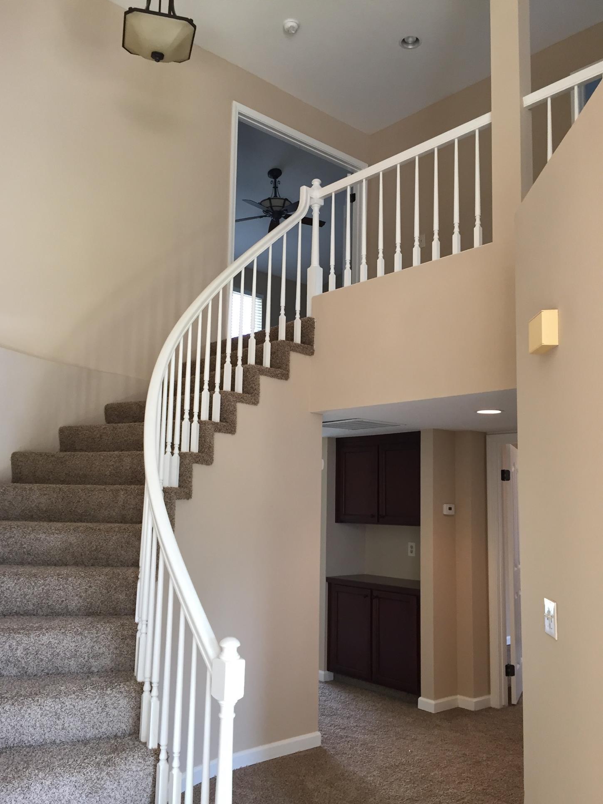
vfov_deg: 59.9
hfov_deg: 46.8
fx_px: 697
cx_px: 292
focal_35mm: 30
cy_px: 415
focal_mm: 4.15
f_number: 2.2
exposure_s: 1/30
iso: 80
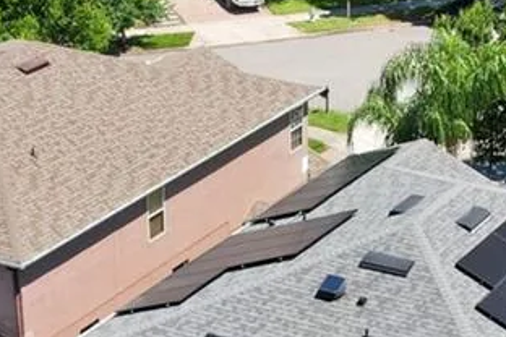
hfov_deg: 18.1
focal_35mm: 113
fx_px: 1588
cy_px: 269
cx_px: 282
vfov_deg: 12.1
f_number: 2.8
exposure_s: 1/160
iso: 110
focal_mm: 8.38
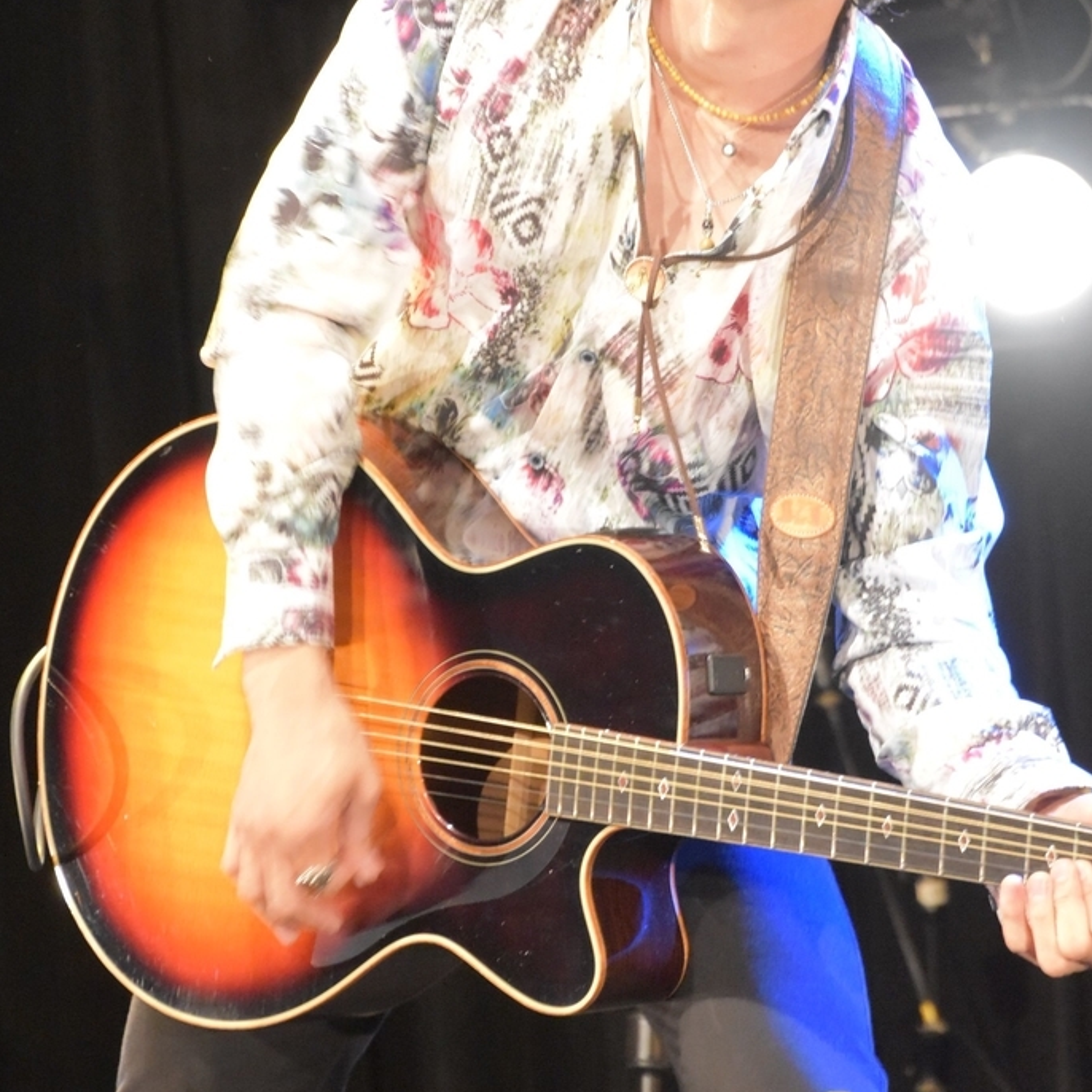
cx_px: 565
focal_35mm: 223
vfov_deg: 7.8
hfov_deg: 7.8
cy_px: 172
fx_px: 7959
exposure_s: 1/60
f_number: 5.6
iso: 5000
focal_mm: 100
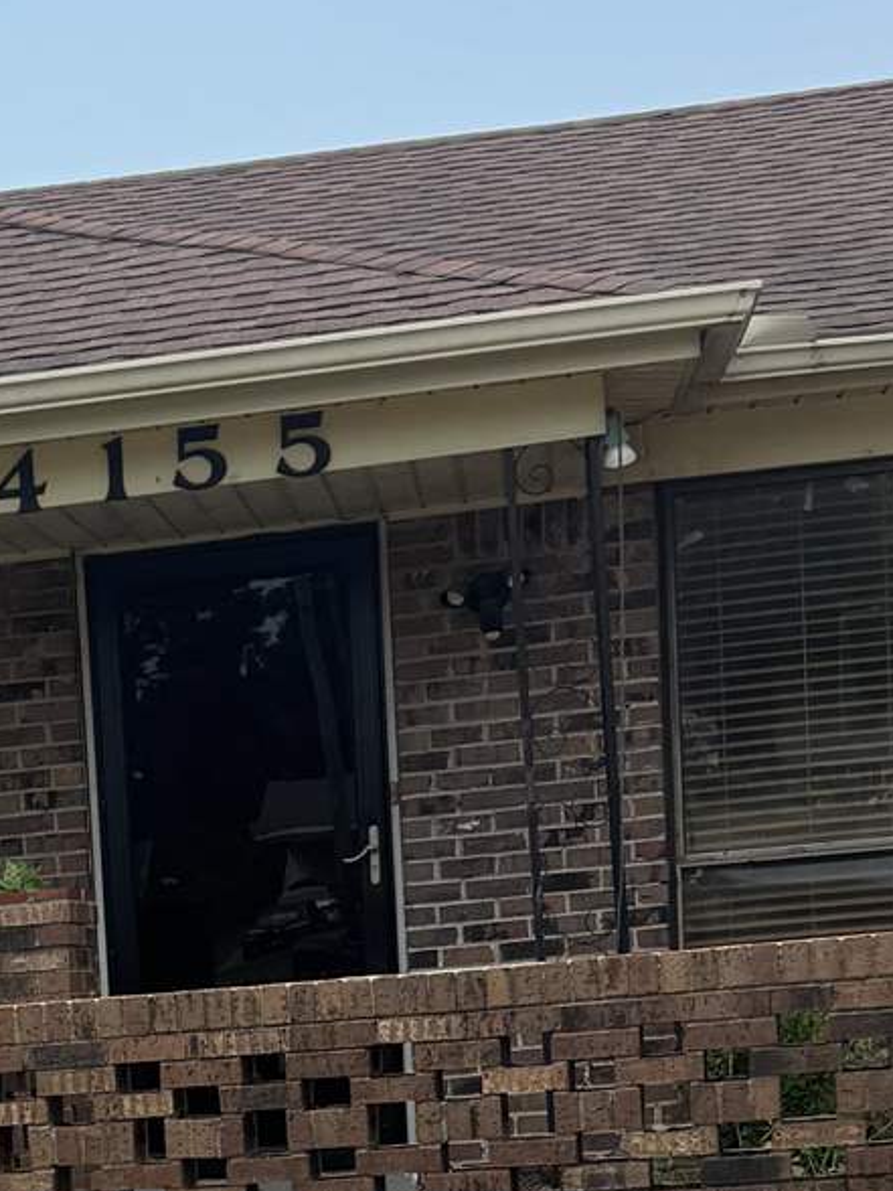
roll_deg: +4.7
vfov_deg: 19.7
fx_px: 3233
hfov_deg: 15.2
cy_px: 1416
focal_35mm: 94
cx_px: -168
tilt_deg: -7.5
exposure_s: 1/3247
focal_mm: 6.76
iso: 80
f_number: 1.78
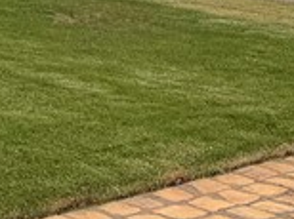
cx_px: -336
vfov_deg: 8.8
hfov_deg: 11.0
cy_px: -202
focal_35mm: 160
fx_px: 1357
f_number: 1.78
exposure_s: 1/1653
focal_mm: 6.76
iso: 80
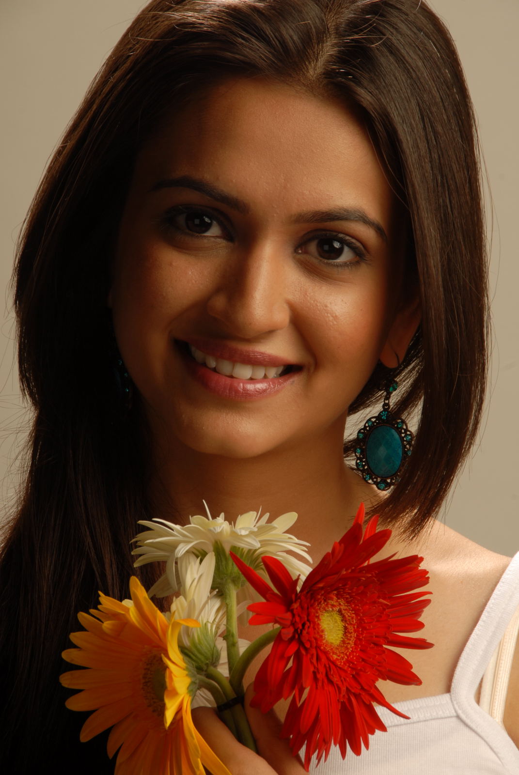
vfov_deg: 6.9
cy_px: 388
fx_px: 6469
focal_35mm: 300
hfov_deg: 4.6
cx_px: 260
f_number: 14
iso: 100
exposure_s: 1/250
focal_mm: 200
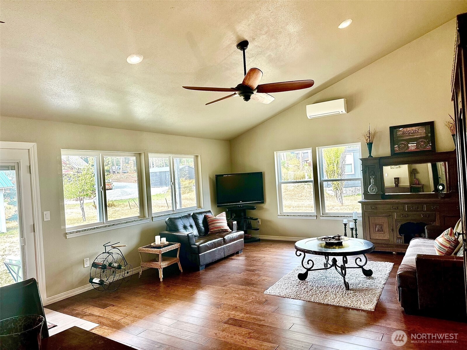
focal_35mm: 24
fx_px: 324
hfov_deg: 71.6
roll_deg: +2.9
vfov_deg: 56.8
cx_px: 234
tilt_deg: -0.1
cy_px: 175
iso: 160
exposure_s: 1/120
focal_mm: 6.86
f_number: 1.78
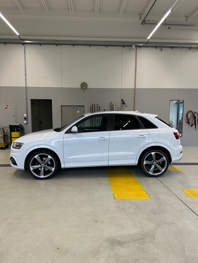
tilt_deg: -4.9
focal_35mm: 24
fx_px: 183
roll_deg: -0.7
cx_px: 99
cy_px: 132
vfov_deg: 71.6
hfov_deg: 56.8
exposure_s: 1/100
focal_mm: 6.86
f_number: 1.78
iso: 100
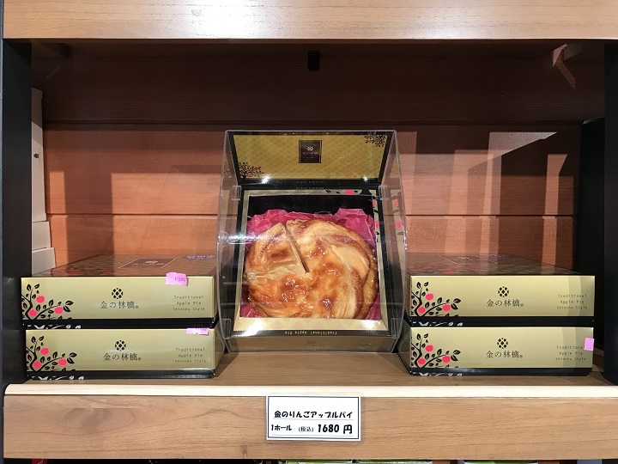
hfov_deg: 63.4
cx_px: 309
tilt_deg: -5.2
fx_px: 500
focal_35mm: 28
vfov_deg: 49.7
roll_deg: +0.0
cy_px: 232
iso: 40
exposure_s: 1/30
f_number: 1.8
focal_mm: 3.99
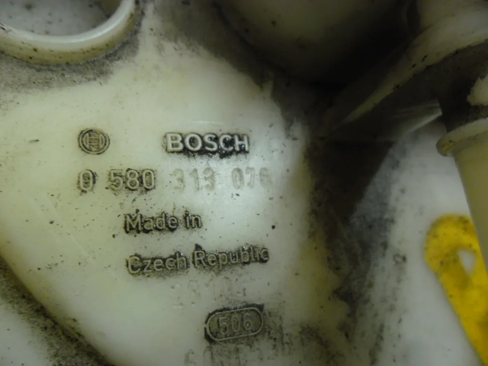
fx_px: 381
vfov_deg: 51.4
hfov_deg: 65.3
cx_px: 244
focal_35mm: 27
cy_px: 183
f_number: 3.5
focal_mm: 4.9
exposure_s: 1/22
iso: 200
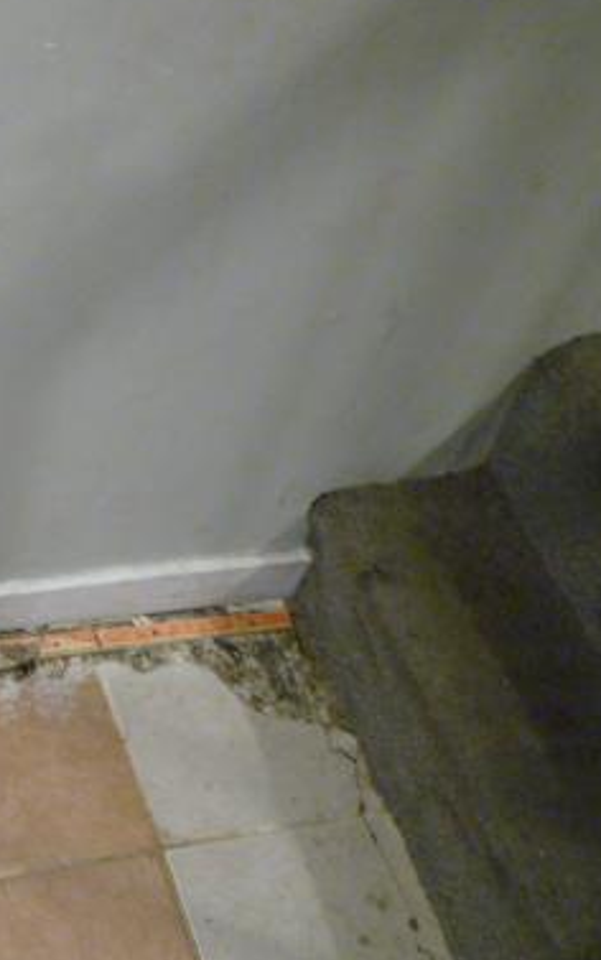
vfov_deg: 44.1
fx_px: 1178
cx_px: -173
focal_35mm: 45
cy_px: 573
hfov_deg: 25.0
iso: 400
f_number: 2.8
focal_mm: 4.4
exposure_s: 1/30
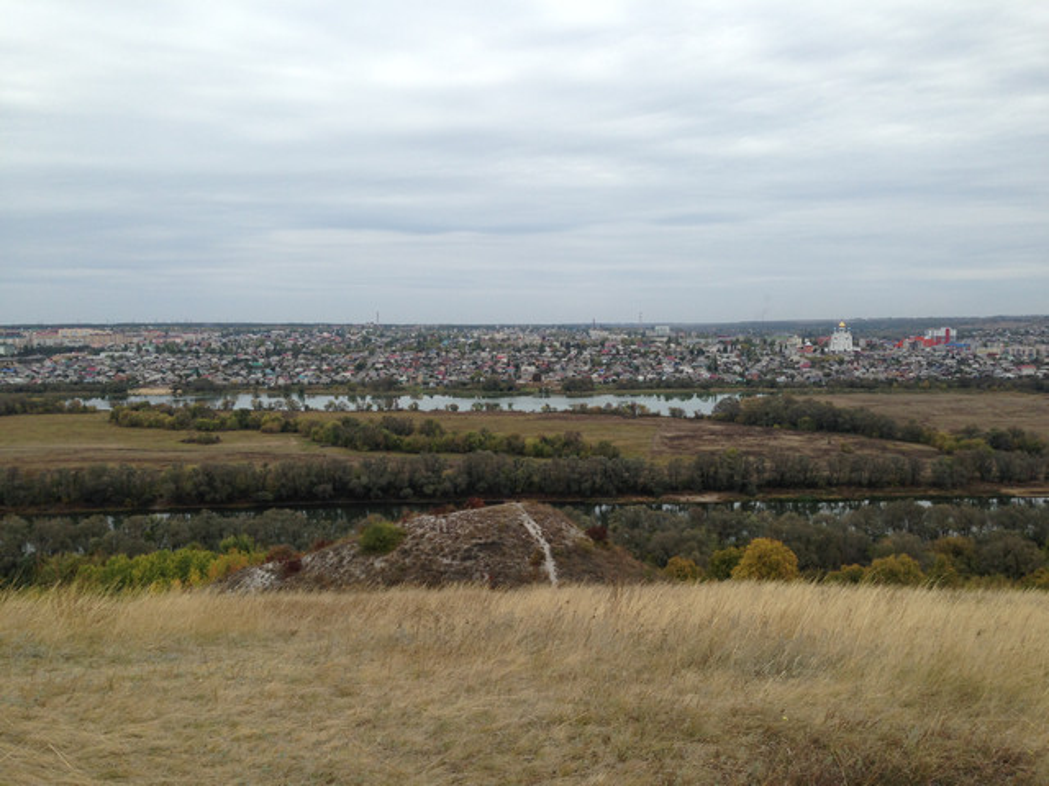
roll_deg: +1.1
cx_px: 524
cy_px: 393
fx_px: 1000
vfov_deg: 42.9
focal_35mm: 33
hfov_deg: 55.4
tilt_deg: -5.1
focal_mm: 4.12
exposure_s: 1/935
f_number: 2.4
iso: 50
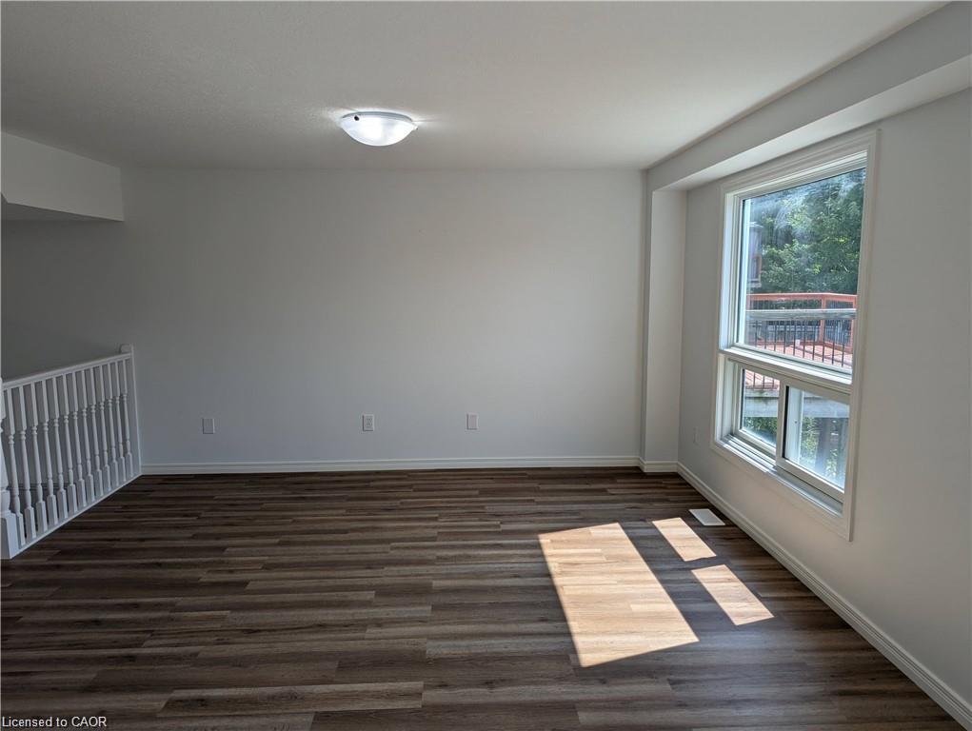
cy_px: 366
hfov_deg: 71.5
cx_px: 486
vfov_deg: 56.9
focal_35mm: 24
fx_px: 675
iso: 46
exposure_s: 1/838
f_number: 1.85
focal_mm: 6.81
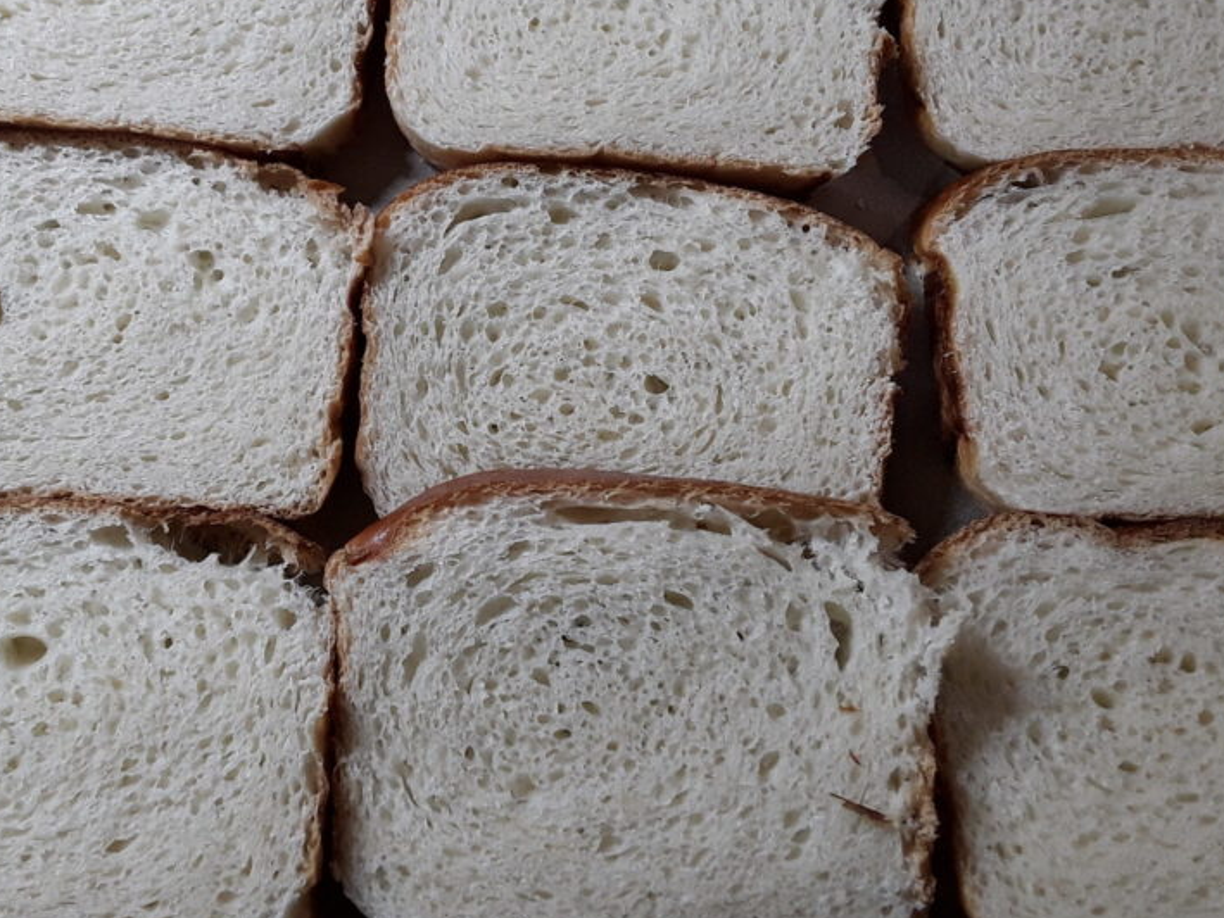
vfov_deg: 36.5
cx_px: 501
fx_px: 1379
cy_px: 321
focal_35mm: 39
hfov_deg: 47.6
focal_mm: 2.91
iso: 50
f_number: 1.9
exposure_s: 1/30
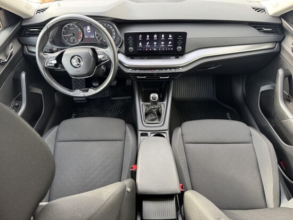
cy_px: 110
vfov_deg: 56.9
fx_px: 203
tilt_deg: -44.7
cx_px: 146
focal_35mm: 24
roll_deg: -2.8
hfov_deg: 71.6
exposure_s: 1/102
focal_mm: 6.76
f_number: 1.78
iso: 200
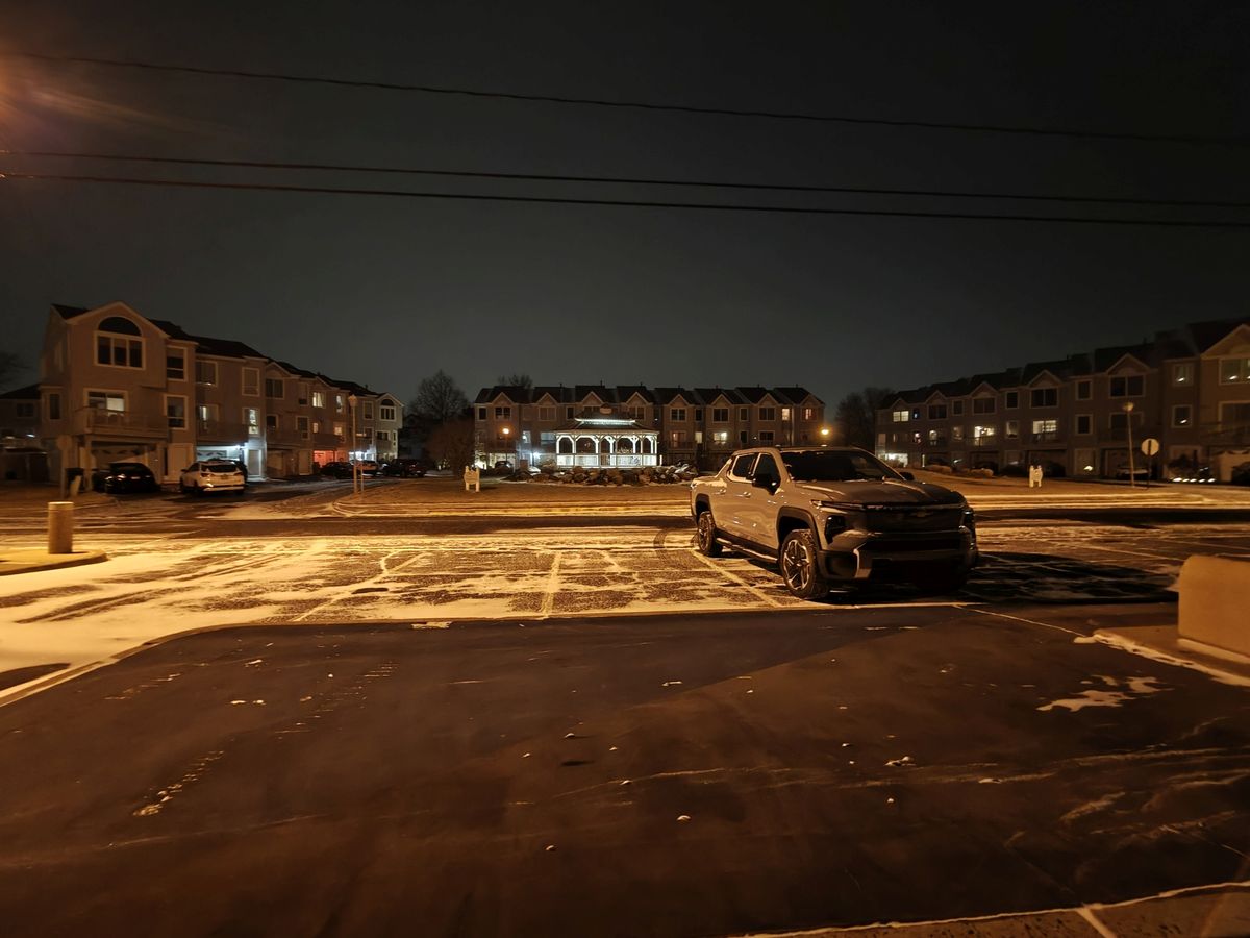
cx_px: 625
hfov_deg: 98.2
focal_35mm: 15
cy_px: 469
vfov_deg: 81.7
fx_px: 542
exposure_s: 1/8
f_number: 2
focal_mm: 2.3
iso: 8000
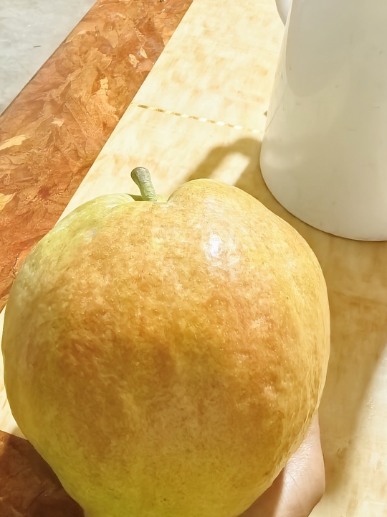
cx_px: 171
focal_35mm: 40
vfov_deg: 45.4
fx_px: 596
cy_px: 379
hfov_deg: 35.9
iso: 800
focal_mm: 1.95
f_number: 2.2
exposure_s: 1/25
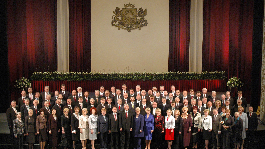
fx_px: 390
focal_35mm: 56
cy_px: 87
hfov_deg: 37.5
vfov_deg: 21.6
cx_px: 132
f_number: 4.5
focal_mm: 35
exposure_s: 1/80
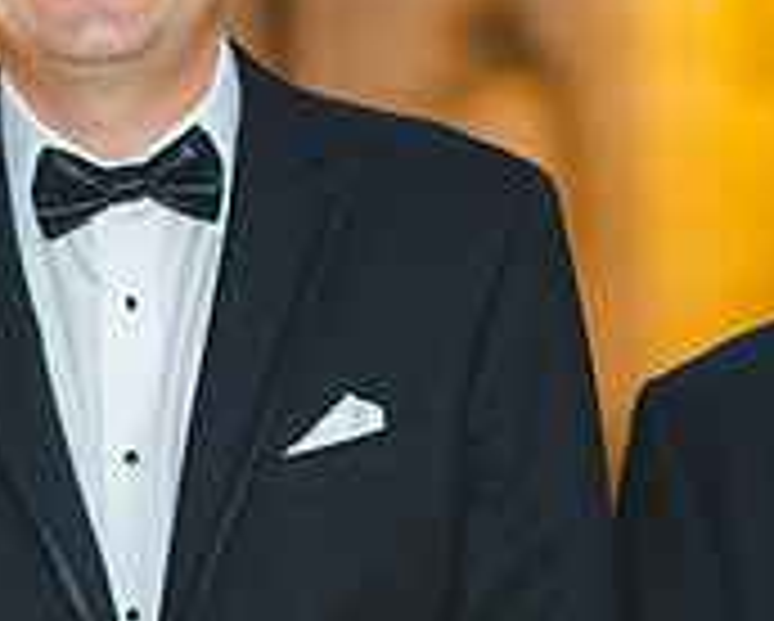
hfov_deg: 5.2
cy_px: 470
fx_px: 8577
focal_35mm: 374
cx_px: 709
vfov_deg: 4.1
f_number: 2.2
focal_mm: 85
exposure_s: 1/125
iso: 1600
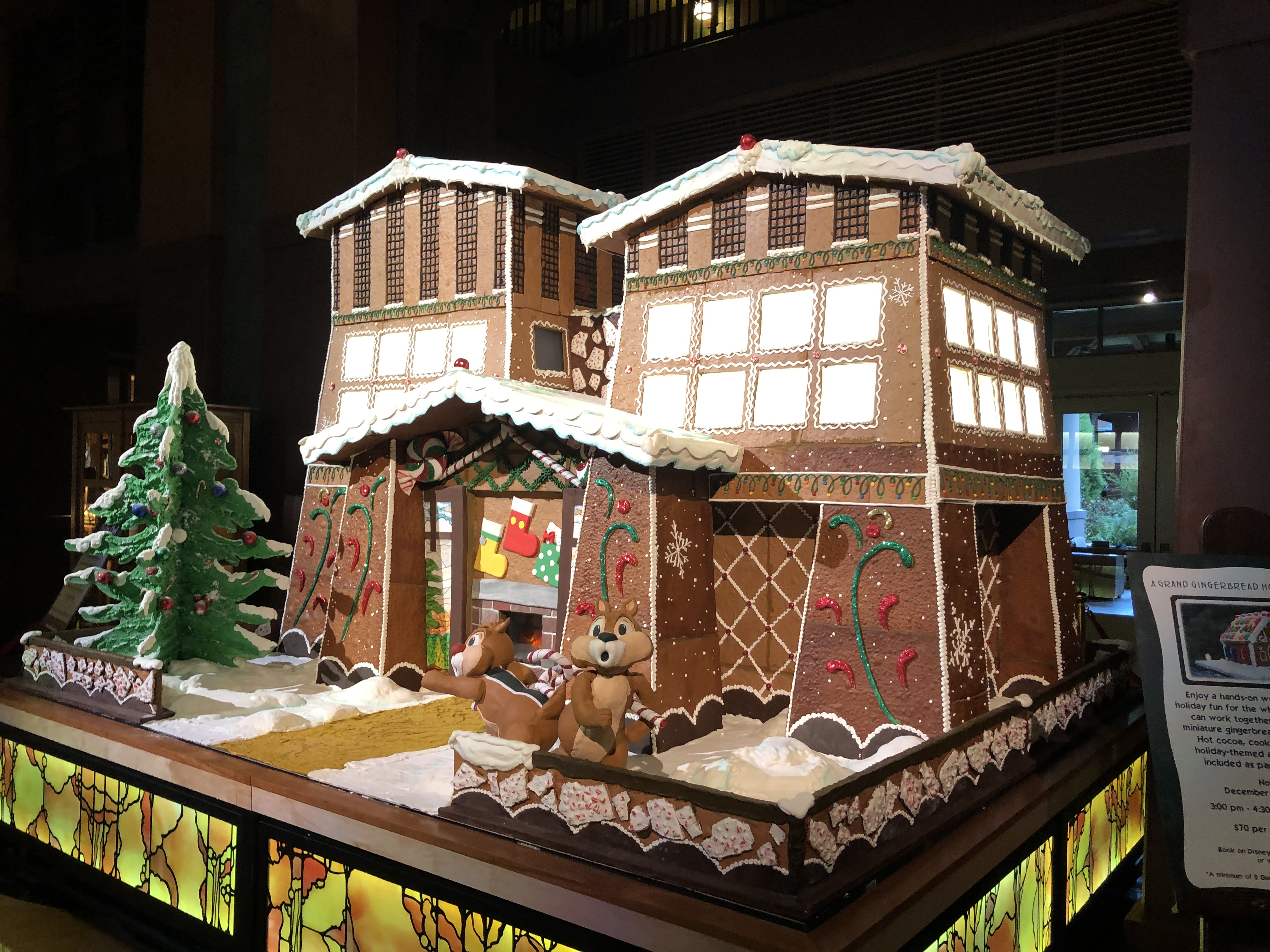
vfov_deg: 49.7
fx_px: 1027
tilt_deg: +1.2
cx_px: 635
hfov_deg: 63.4
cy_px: 476
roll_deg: -1.6
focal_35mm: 28
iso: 40
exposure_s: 1/17
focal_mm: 4
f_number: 1.8
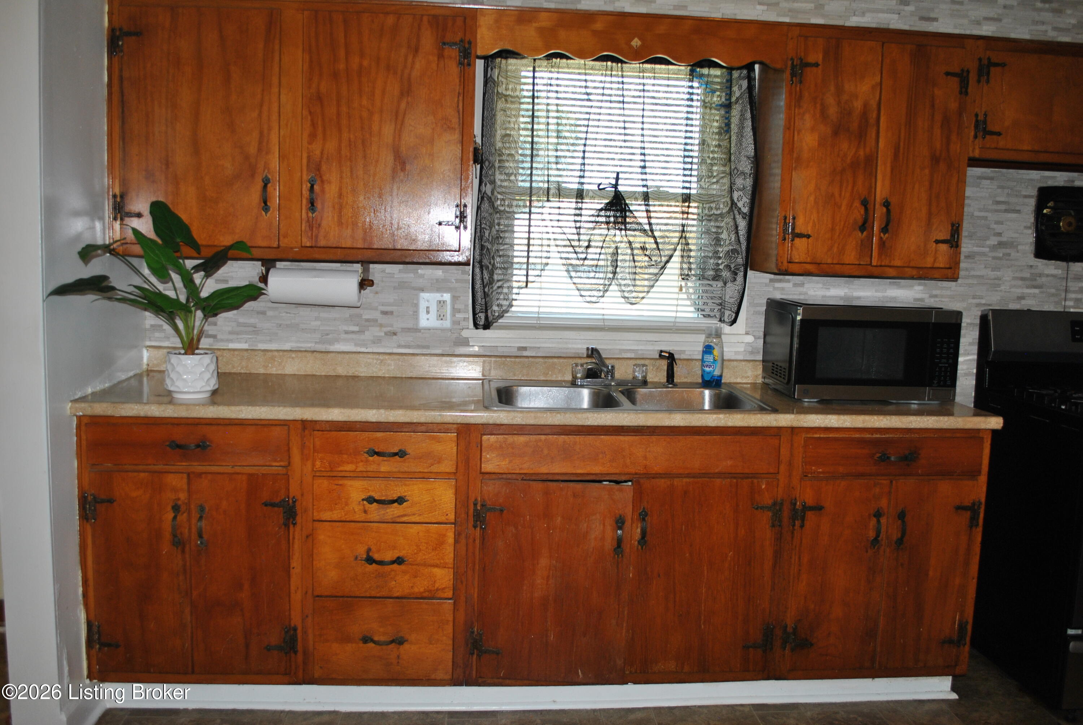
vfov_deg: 43.7
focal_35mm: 30
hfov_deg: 61.9
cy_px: 362
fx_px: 904
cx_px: 542
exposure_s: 1/60
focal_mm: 20
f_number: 3.8
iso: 200
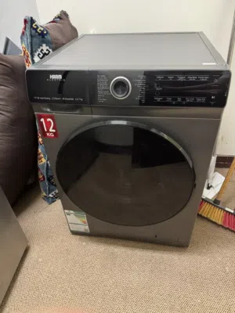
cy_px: 156
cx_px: 118
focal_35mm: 24
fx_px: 217
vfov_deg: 71.6
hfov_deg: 56.8
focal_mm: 6.76
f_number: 1.78
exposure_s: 1/40
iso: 800
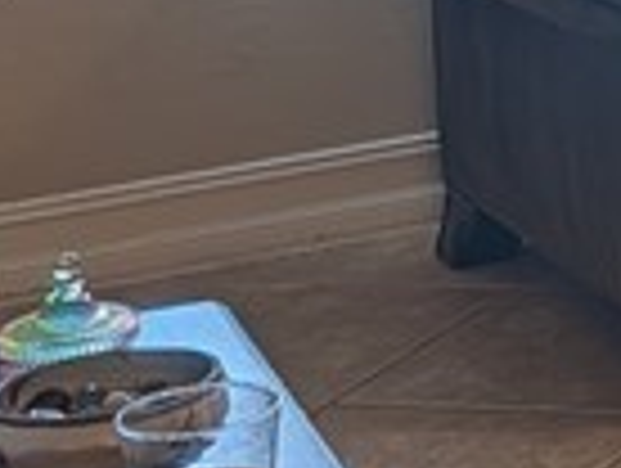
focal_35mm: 178
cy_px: -423
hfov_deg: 9.0
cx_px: 1847
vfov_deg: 8.0
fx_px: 3199
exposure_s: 1/120
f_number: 1.68
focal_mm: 6.9
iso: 20
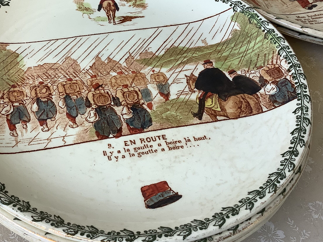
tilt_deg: -48.0
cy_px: 104
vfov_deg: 31.5
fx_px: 429
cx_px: 112
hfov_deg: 40.8
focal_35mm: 46
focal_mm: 3.3
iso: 80
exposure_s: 1/100
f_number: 2.4
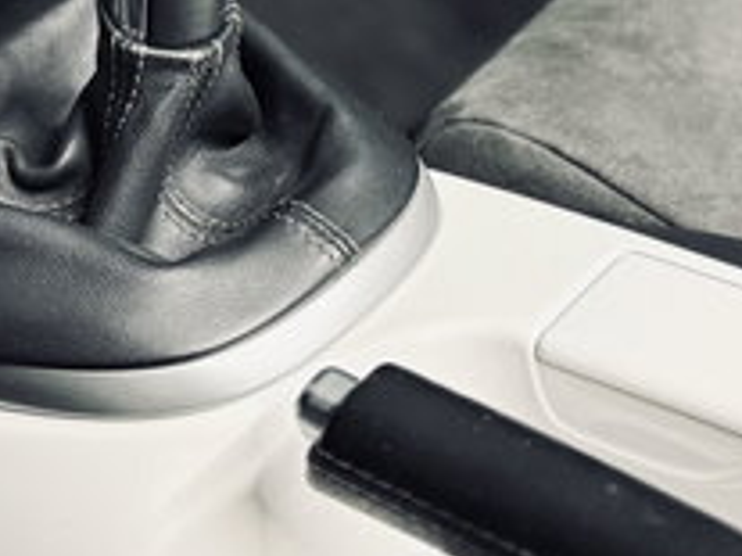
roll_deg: -0.8
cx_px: 244
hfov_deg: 21.9
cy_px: -61
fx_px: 1907
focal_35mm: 89
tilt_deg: -33.6
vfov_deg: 16.1
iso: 640
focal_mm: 6.76
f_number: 1.78
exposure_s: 1/50
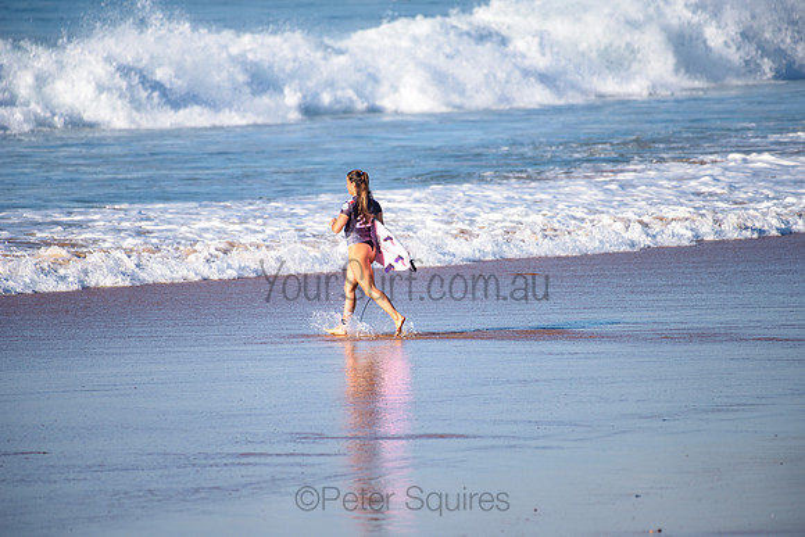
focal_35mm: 500
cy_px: 268
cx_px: 402
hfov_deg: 4.1
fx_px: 11183
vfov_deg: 2.8
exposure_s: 1/1600
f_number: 5.6
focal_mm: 500
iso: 180
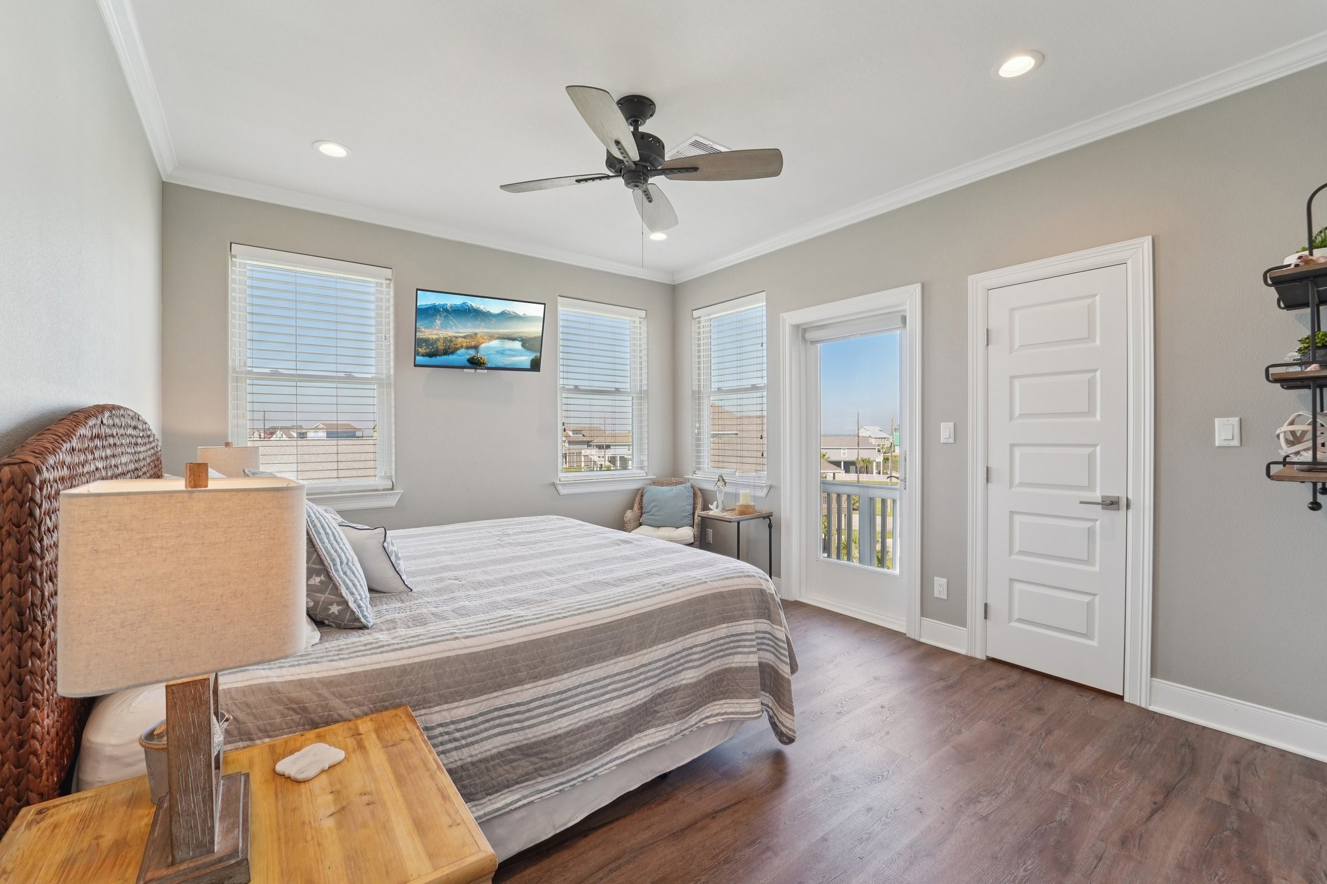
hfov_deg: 104.3
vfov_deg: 81.2
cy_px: 442
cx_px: 664
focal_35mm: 14
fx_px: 516
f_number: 8
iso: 500
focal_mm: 14
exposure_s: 1/100
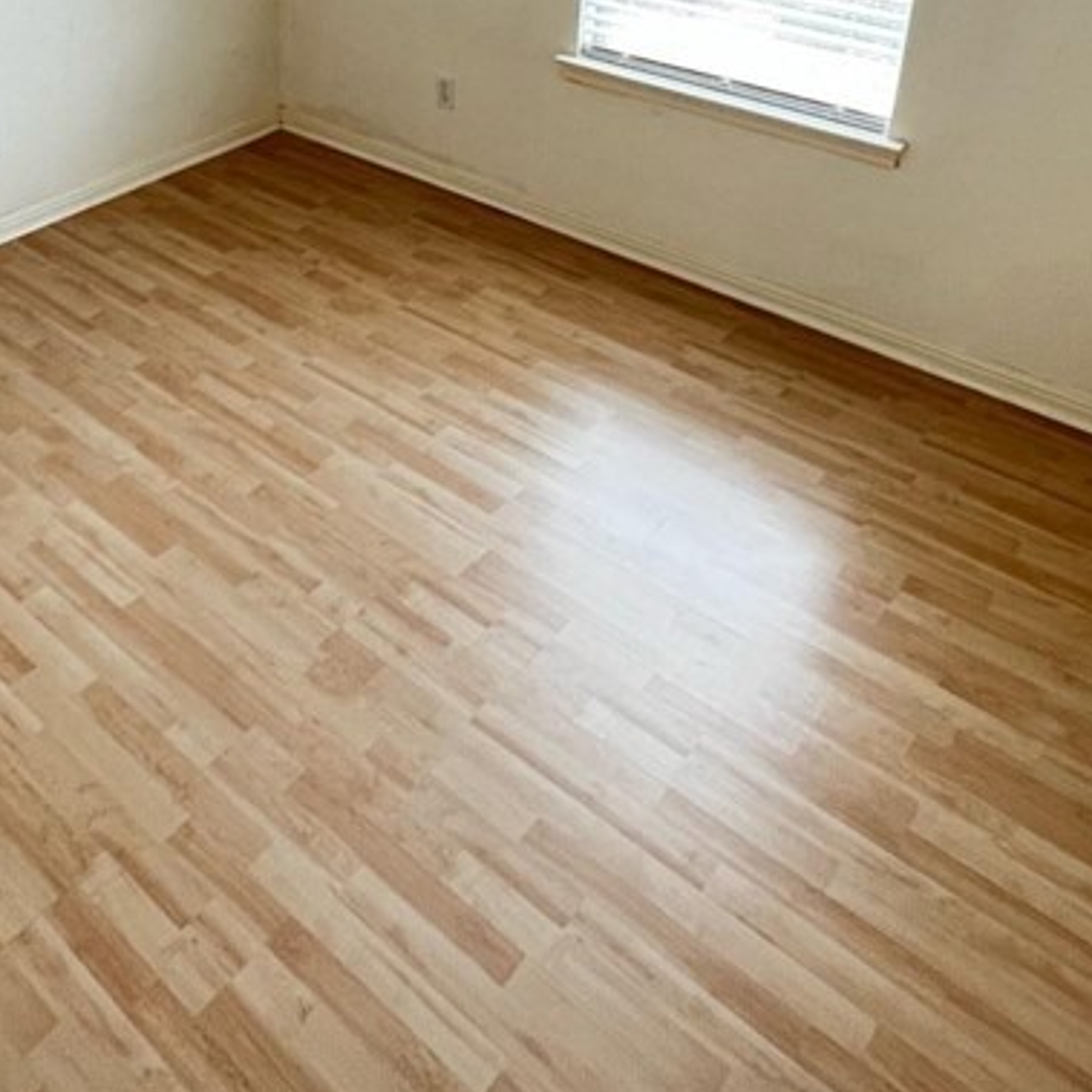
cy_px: 88
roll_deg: -0.2
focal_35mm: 31
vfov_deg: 46.8
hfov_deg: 51.0
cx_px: 320
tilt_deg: -22.2
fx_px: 1106
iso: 200
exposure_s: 1/120
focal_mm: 1.57
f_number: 1.8
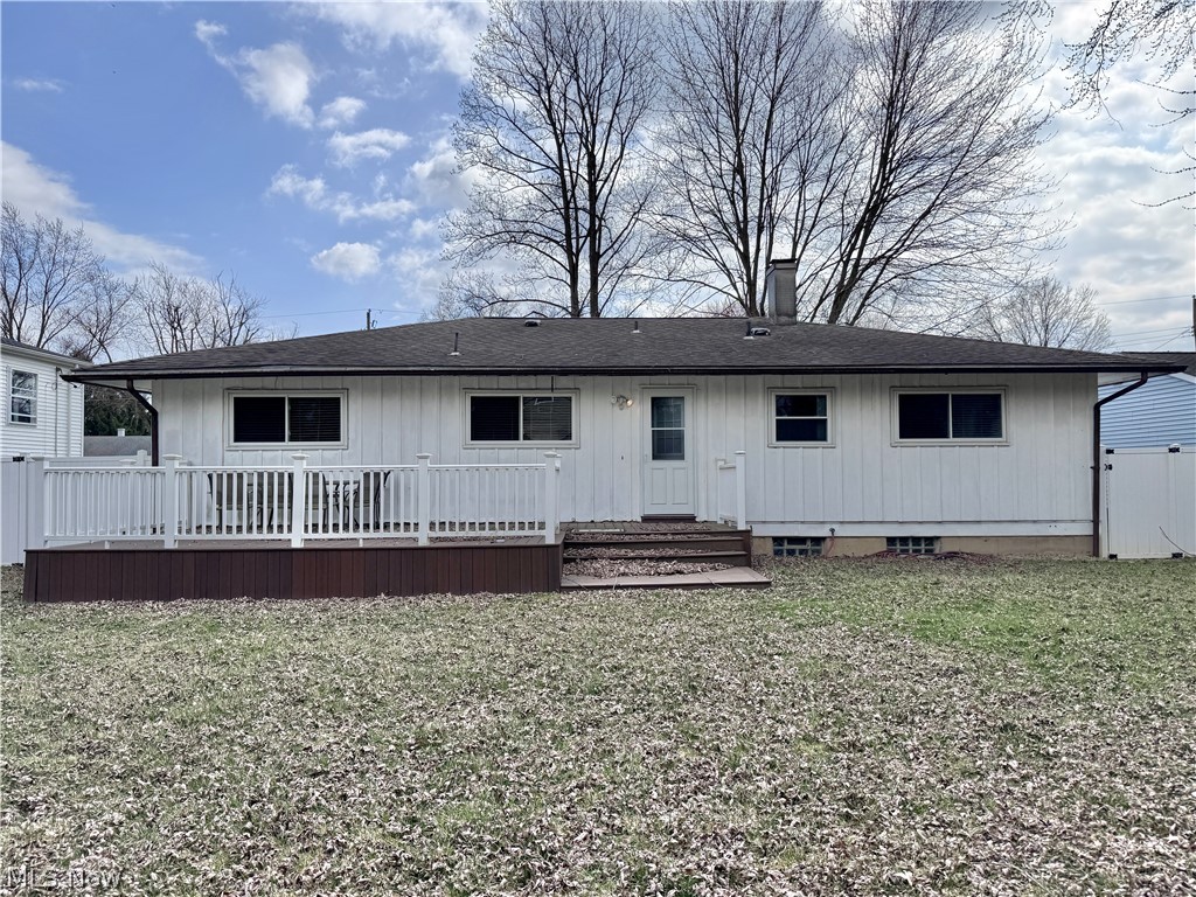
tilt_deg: +1.6
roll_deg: +0.2
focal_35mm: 24
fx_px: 829
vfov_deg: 56.8
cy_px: 448
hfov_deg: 71.6
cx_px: 598
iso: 80
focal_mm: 6.76
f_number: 1.78
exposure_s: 1/7092
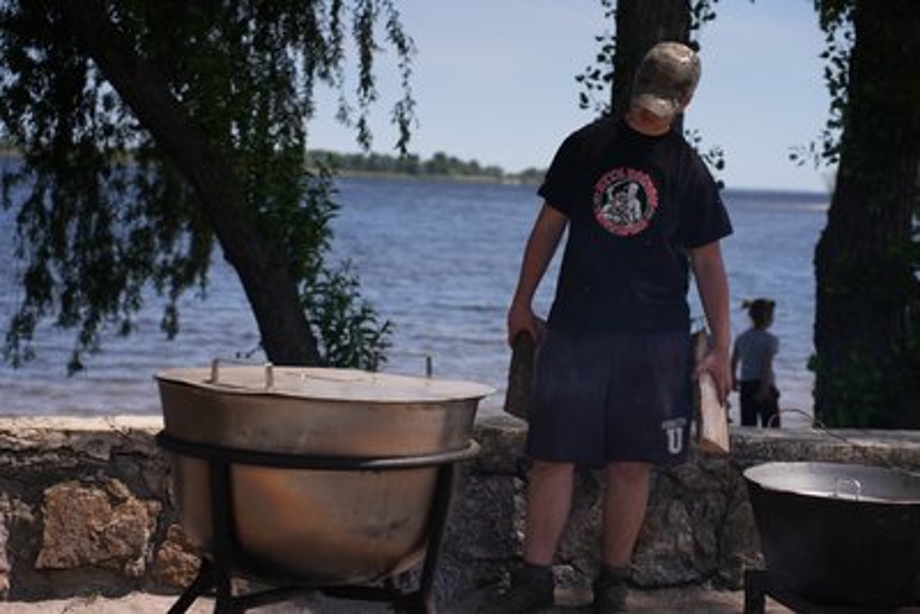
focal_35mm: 72
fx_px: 1841
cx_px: 460
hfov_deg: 28.1
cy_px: 307
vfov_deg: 18.9
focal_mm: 72
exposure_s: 1/6400
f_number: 3.5
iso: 400
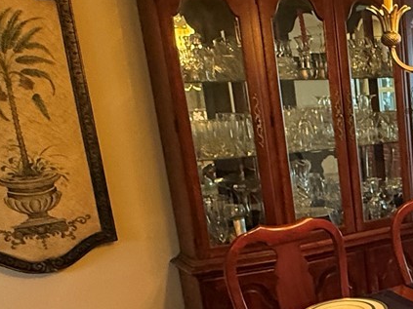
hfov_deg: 30.4
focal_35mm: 53
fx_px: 632
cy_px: 247
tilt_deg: -14.6
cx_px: 504
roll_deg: +1.7
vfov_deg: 27.0
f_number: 2.2
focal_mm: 2.22
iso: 500
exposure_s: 1/60
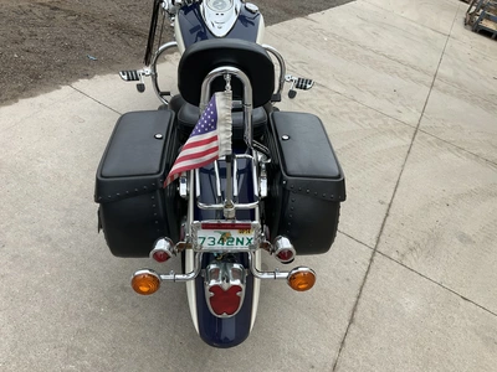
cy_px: 186
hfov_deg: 61.7
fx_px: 416
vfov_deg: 48.2
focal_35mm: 29
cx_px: 248
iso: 16
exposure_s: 1/122
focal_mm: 3
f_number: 1.8
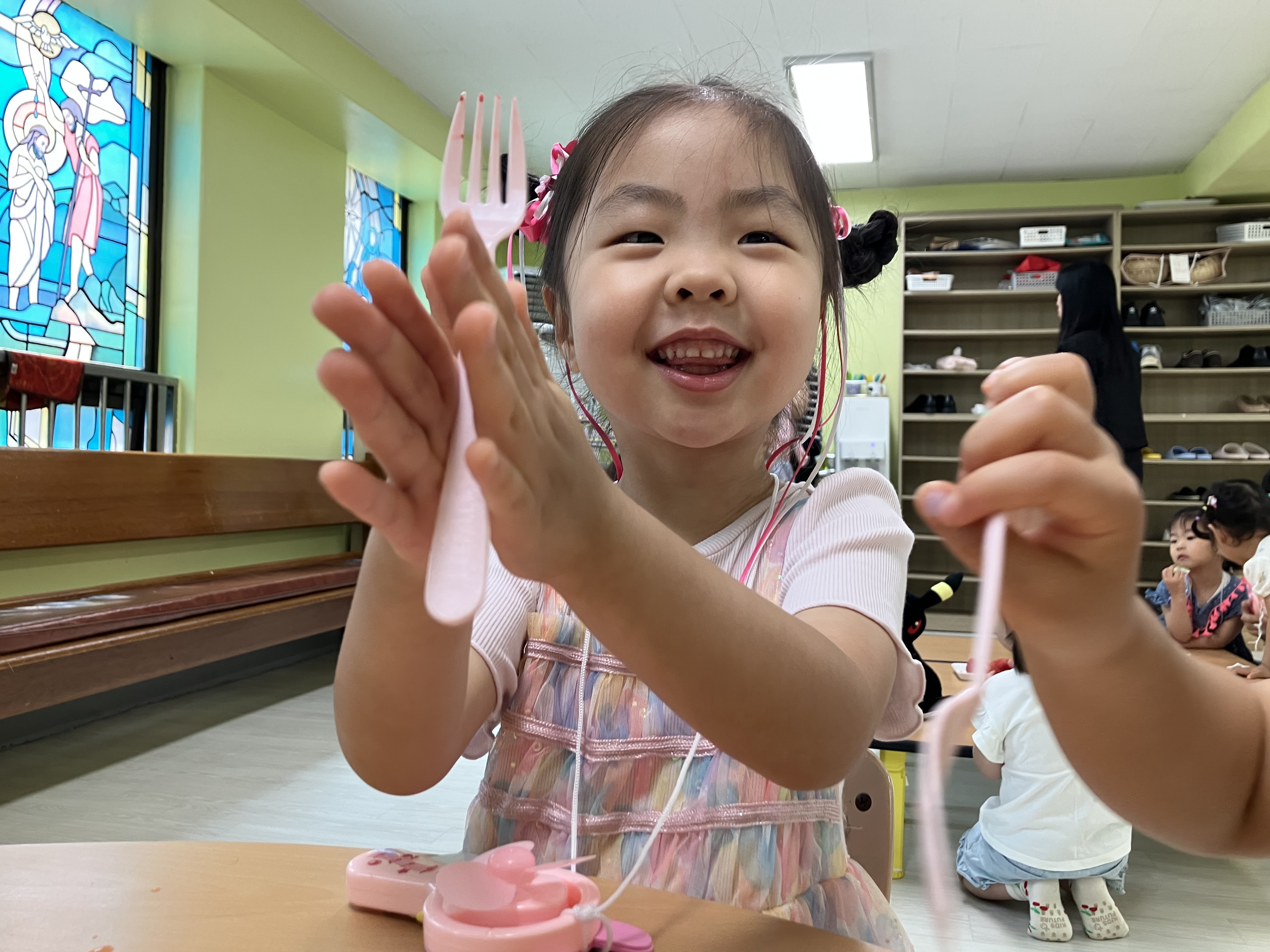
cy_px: 470
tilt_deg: +2.1
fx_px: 1064
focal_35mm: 29
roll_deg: -1.0
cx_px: 652
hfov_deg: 61.6
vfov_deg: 48.2
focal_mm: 3.99
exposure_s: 1/60
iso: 64
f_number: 1.8
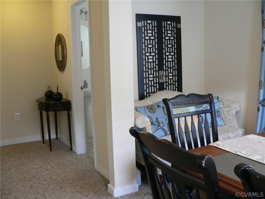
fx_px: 276
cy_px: 100
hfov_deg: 51.4
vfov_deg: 39.7
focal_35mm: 36
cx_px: 132
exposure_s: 1/8
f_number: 2.8
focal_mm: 6
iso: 100
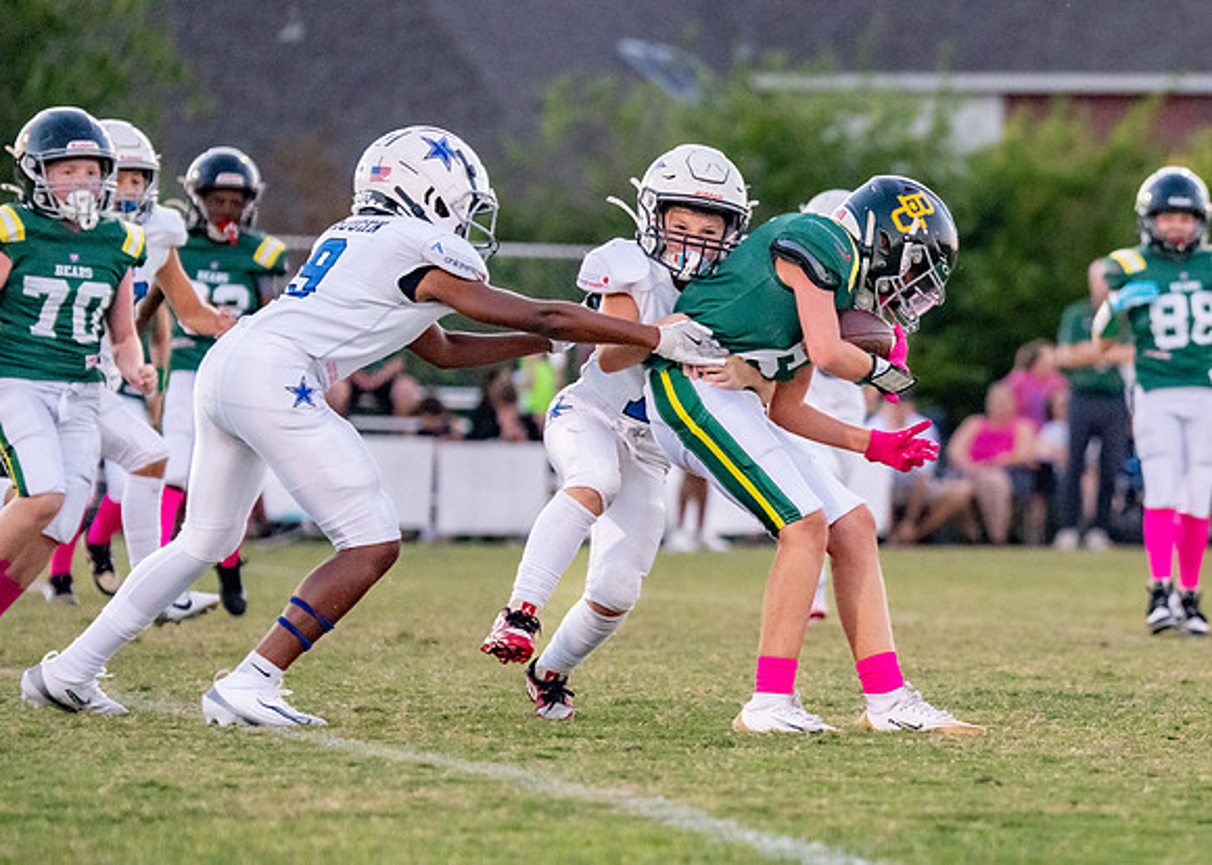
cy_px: 415
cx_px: 971
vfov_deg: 6.2
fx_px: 7985
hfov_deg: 8.7
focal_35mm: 232
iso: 4000
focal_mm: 135
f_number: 2.8
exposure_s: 1/1600
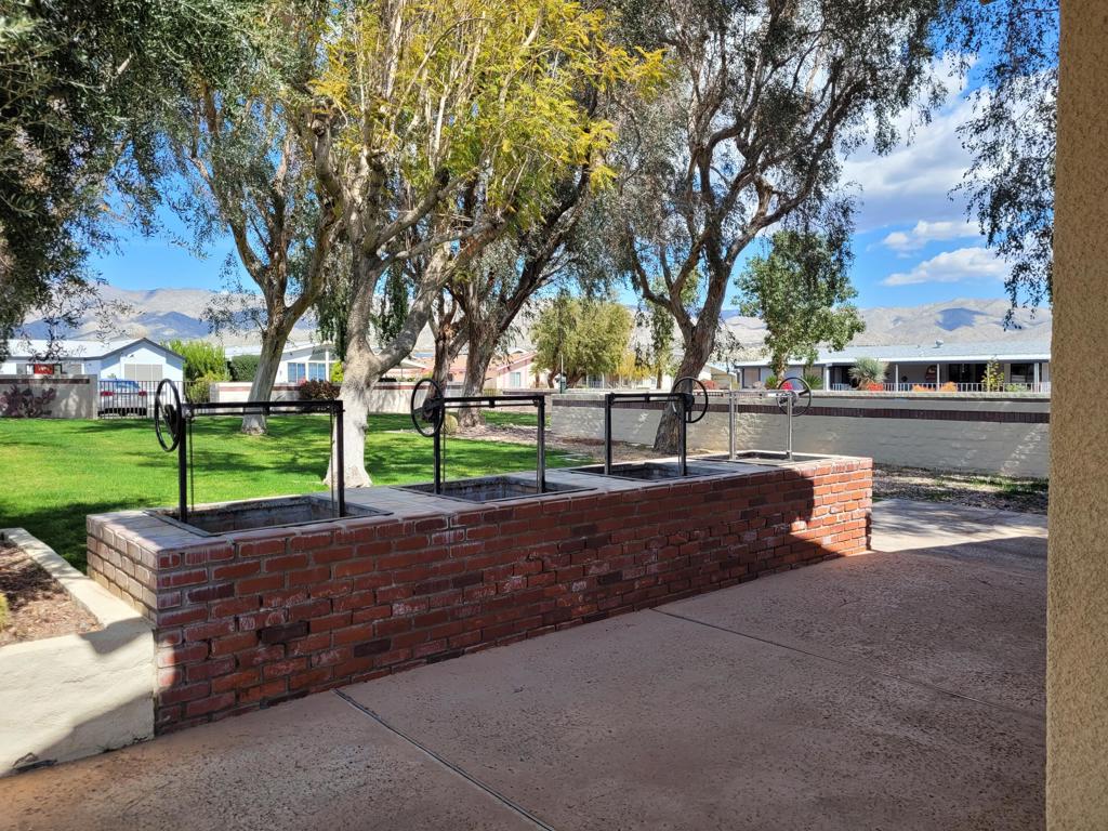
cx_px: 554
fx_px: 832
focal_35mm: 26
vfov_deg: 53.1
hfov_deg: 67.3
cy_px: 416
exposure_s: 1/1186
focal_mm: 5.4
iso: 40
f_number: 1.8
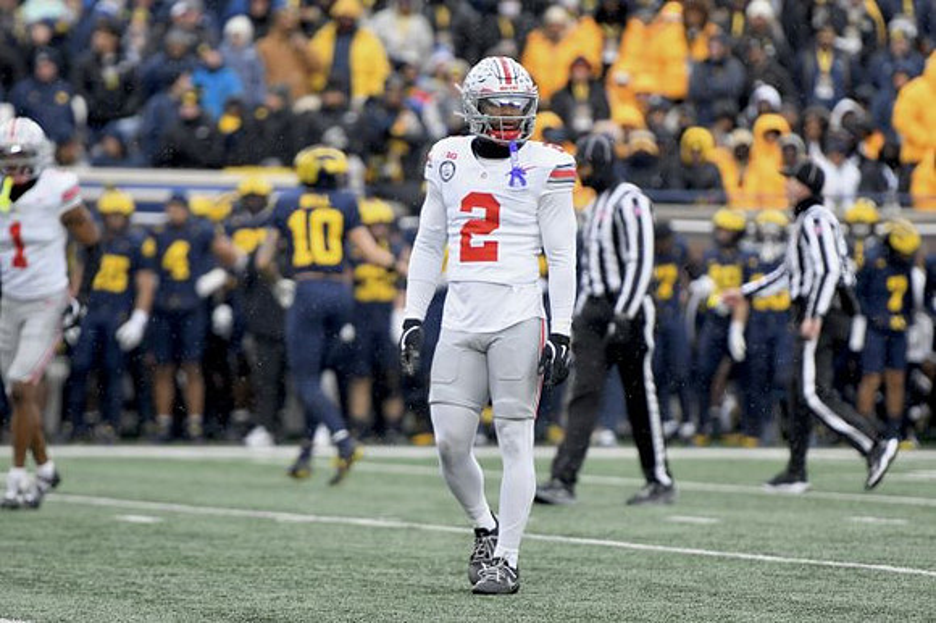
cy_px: 312
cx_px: 468
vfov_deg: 4.6
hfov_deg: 6.9
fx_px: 7795
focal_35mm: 300
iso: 800
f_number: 2.8
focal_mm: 200
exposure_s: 1/1000
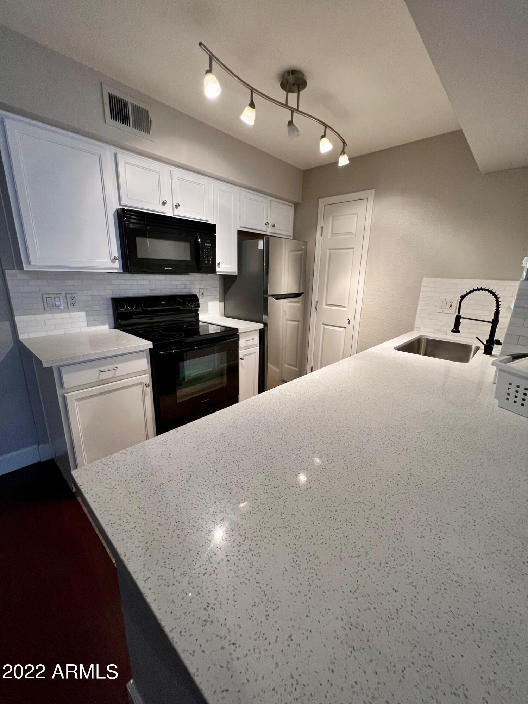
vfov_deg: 106.2
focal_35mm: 13
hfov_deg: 89.9
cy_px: 352
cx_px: 264
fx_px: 264
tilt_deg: -14.8
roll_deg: -0.8
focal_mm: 1.57
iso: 160
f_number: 1.8
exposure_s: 1/60
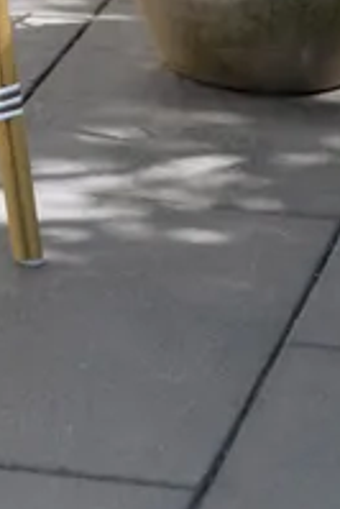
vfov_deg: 6.3
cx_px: -396
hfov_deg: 4.3
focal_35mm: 316
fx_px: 4469
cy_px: -524
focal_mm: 70
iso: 100
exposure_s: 1/800
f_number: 2.8
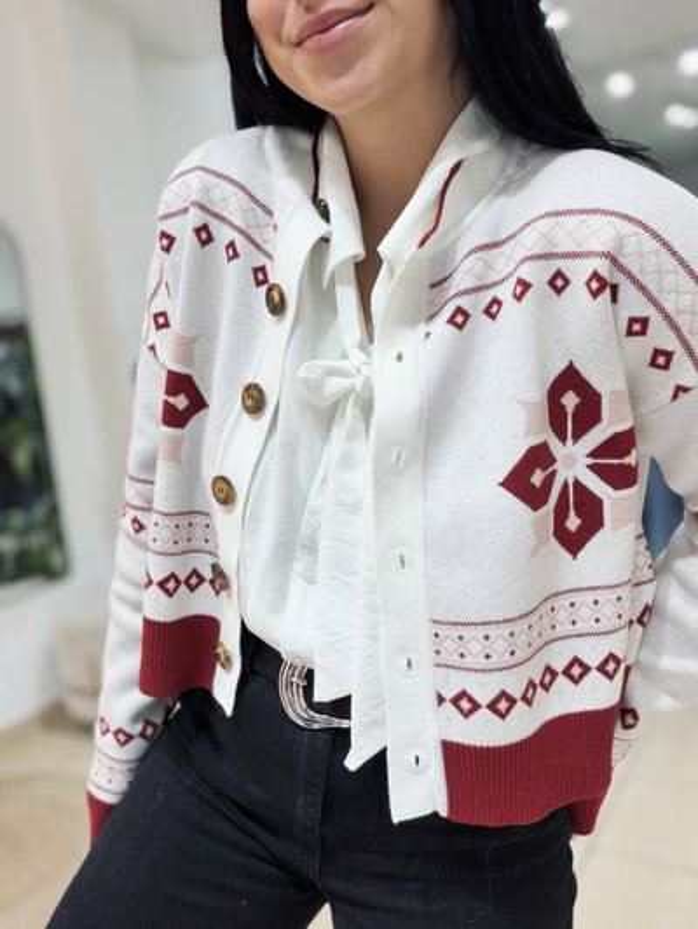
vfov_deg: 60.0
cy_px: 464
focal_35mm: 30
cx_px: 349
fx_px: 806
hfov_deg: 46.8
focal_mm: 2.71
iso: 80
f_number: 1.9
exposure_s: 1/82
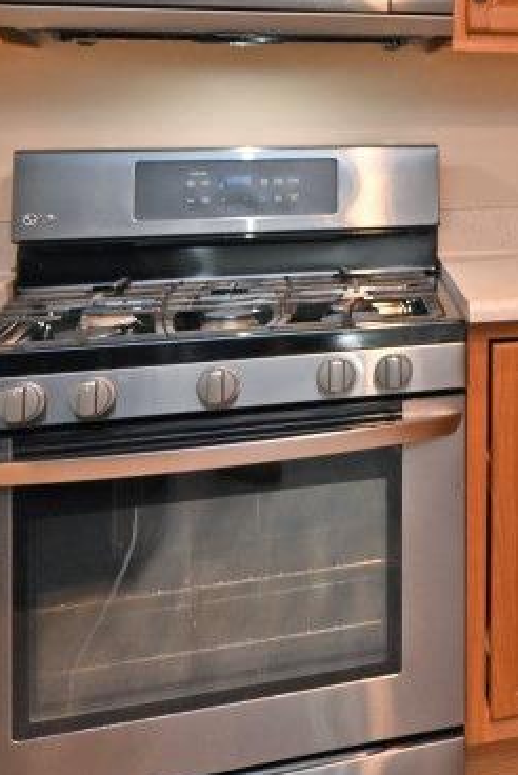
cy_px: 86
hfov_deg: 19.4
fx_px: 1228
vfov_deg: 33.3
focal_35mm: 57
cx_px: 865
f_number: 4
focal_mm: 14
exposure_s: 1/60
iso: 560
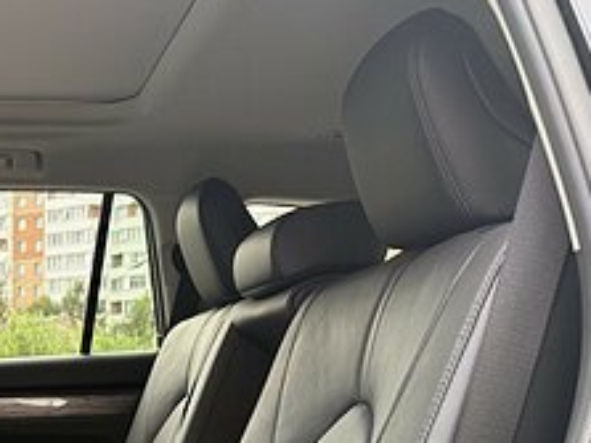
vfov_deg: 22.8
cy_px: 535
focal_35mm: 59
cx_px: -72
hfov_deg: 29.3
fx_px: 1007
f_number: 1.78
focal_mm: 6.76
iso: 200
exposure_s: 1/170
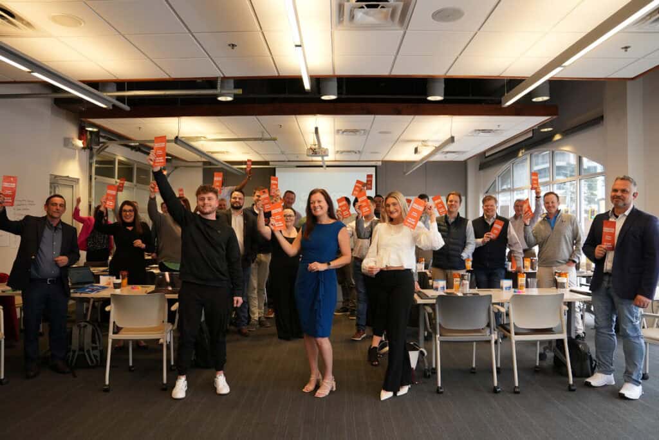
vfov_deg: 53.2
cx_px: 330
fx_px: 440
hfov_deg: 73.7
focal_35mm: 24
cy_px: 220
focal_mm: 24
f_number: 2.8
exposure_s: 1/400
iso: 800
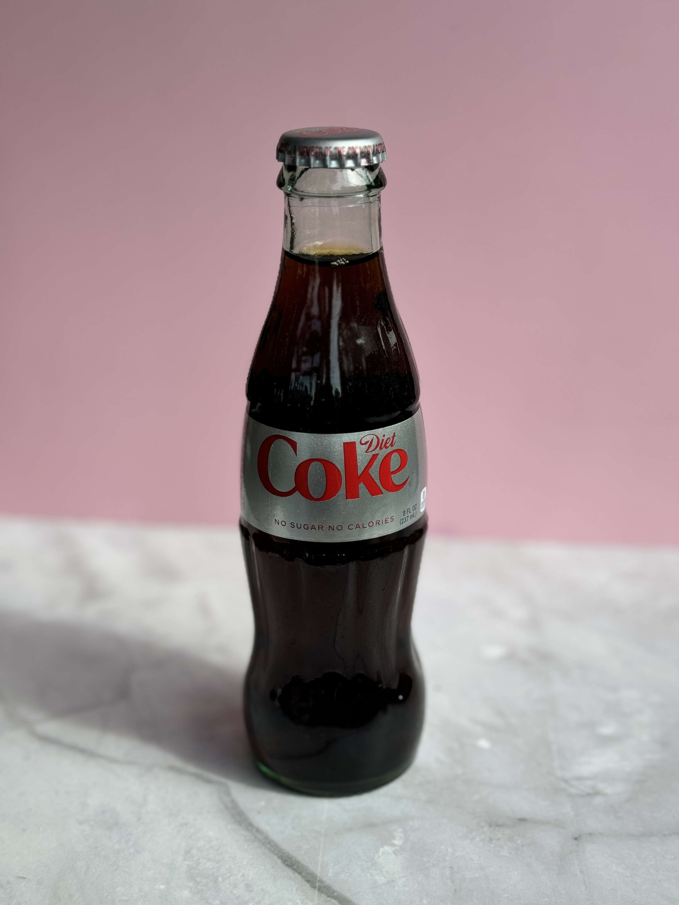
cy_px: 452
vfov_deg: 39.7
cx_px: 340
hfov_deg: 30.3
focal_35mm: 48
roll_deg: +0.8
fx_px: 1255
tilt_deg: -21.9
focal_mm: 6.76
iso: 64
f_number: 1.78
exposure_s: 1/1193
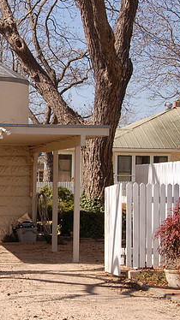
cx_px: -55
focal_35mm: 112
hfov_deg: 10.6
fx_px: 952
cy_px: 157
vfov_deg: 19.1
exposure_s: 1/160
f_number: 13
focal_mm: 46
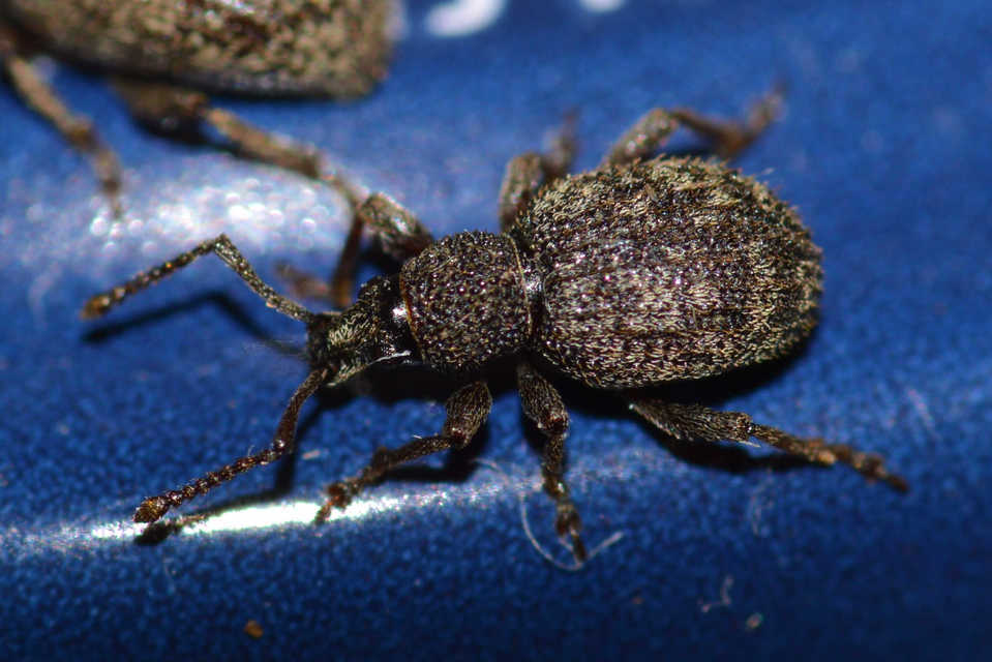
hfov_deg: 13.7
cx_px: 496
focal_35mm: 150
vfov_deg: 9.2
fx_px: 4134
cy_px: 331
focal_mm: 100
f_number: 18
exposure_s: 1/200
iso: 100
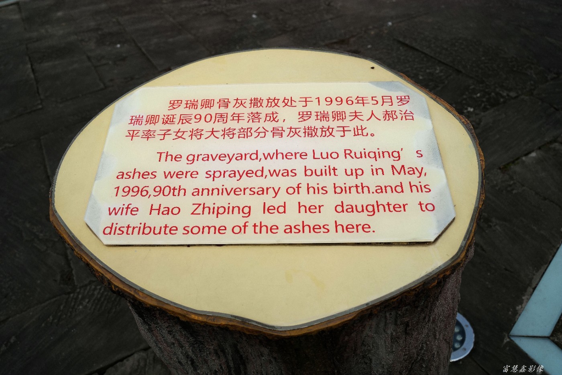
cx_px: 281
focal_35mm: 27
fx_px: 421
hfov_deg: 67.4
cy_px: 188
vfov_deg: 47.9
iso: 100
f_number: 4.5
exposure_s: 1/1600
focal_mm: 27
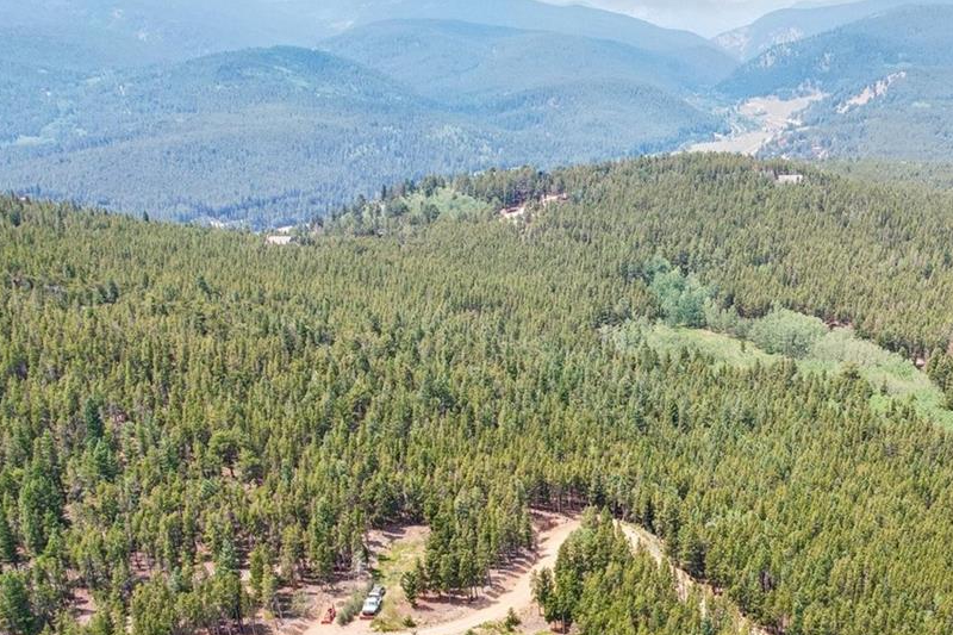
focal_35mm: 44
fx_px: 1164
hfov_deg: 42.6
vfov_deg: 29.8
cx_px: 754
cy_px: 500
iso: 150
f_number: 2.8
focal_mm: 8.4
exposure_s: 1/320
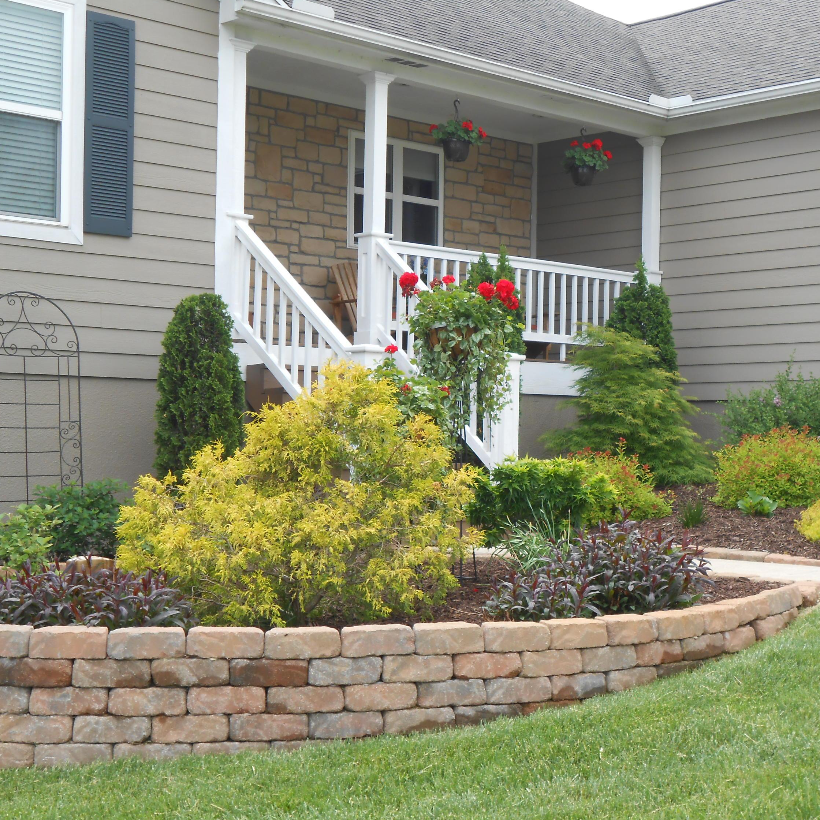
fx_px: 1554
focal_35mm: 58
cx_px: 526
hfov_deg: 29.4
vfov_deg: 29.6
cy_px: 409
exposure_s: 1/160
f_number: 4.8
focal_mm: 8.8
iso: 80
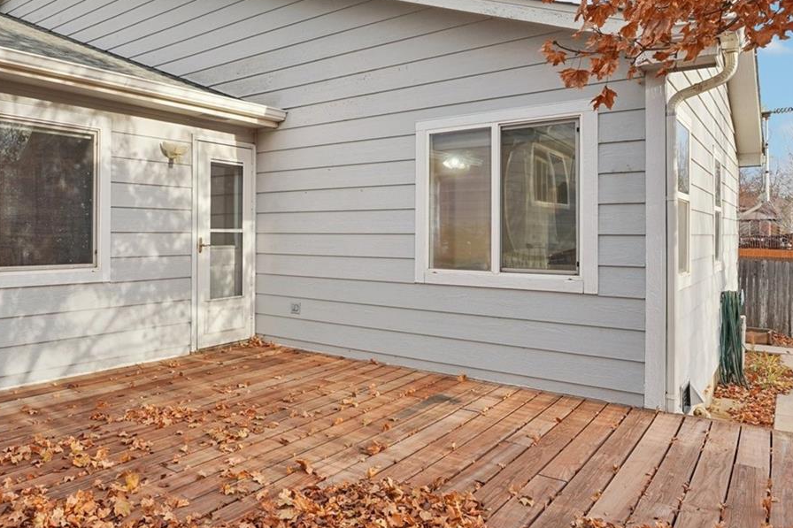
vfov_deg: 51.3
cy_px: 267
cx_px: 244
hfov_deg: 68.8
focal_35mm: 25
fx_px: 551
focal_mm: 14
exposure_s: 1/100
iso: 100
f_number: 8
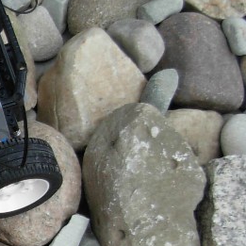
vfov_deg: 13.2
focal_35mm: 132
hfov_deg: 12.2
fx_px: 1061
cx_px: -191
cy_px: 181
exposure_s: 1/256
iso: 79
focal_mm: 6.3
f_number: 2.9
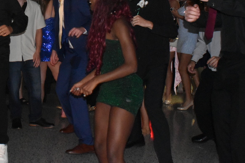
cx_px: 44
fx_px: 557
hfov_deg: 24.3
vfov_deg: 16.5
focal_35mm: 82
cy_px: 23
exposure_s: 1/60
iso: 6400
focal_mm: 31
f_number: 4.2
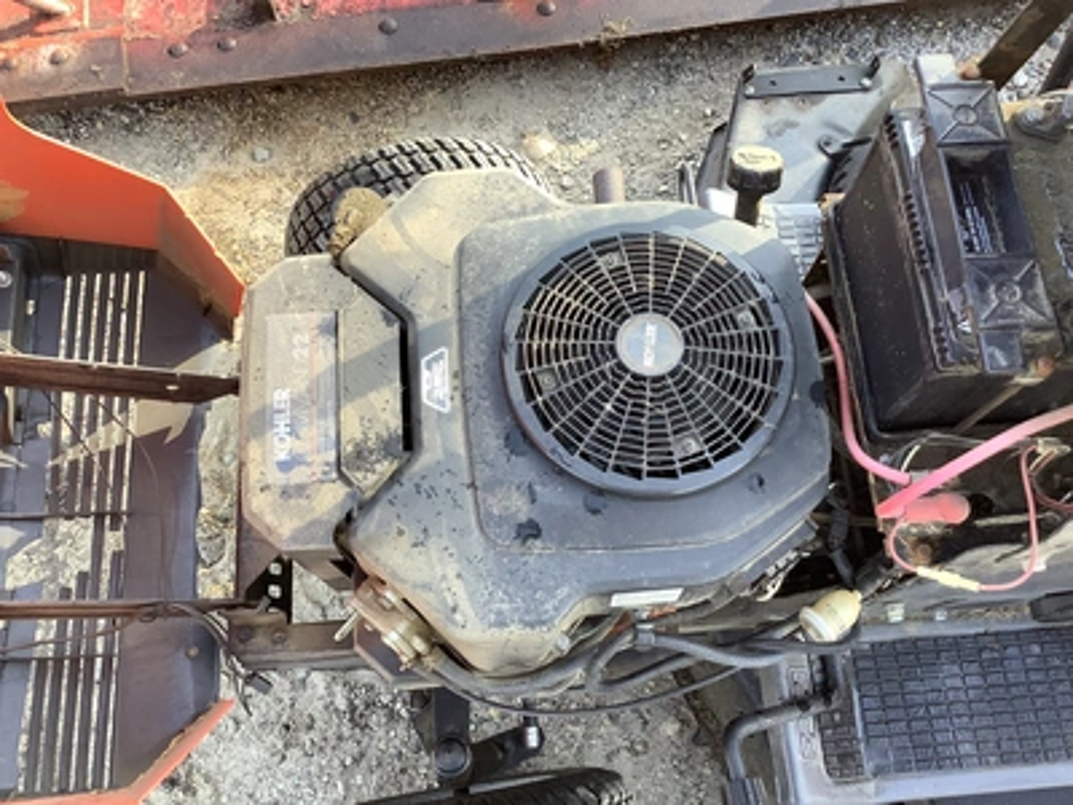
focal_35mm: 31
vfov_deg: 45.4
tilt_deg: -71.0
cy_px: 402
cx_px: 536
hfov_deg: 58.4
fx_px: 961
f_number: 2.4
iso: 64
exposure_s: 1/120
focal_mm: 3.3
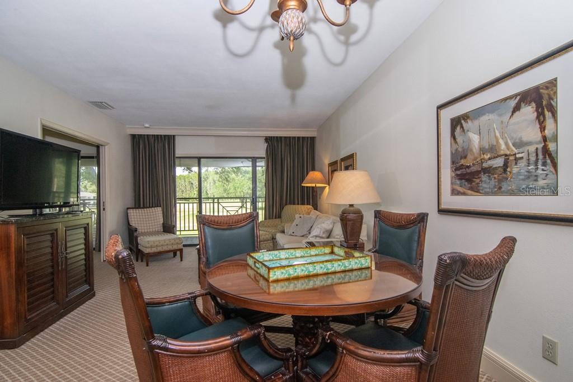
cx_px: 286
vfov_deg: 72.1
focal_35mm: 16
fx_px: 263
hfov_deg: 95.0
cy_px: 191
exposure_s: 1/100
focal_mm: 11
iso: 1000
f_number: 7.1
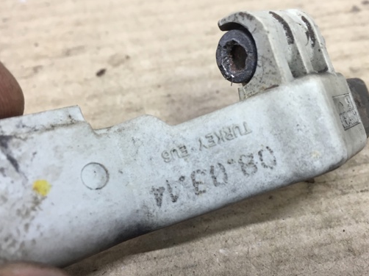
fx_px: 394
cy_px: 159
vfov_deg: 38.5
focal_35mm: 37
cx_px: 204
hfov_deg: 50.1
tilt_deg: -49.6
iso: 100
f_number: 2.2
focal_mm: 4.15
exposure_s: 1/33
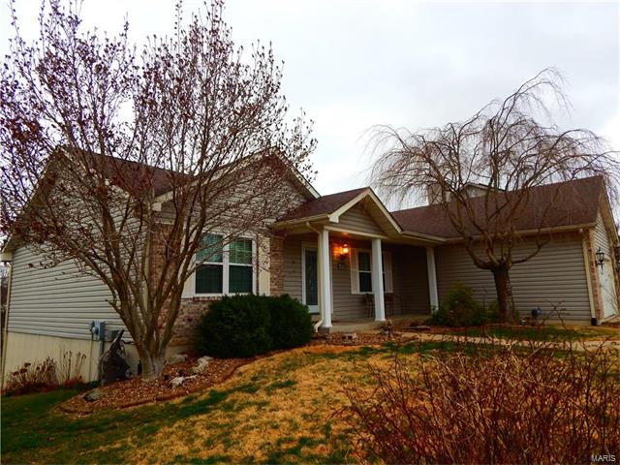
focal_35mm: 22
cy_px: 232
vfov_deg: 61.1
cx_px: 310
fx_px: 394
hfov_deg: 76.4
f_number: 3
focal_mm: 4
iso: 125
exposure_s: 1/160
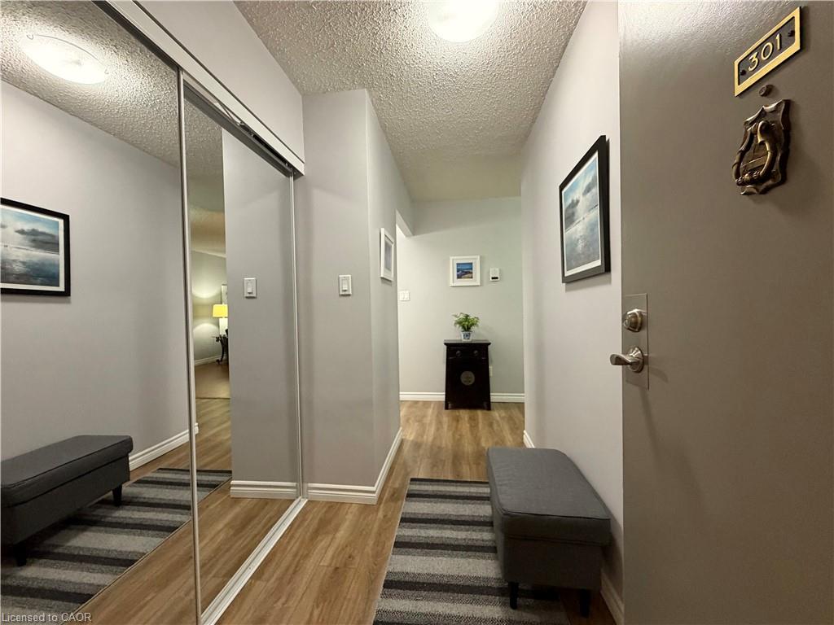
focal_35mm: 14
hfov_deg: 102.1
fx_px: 337
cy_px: 312
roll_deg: +1.3
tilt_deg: -1.1
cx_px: 417
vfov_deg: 85.7
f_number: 2.2
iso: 320
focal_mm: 2.22
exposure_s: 1/60
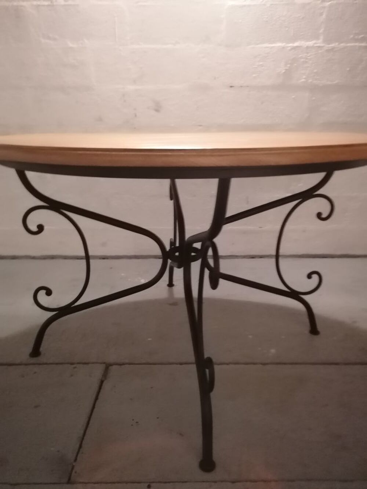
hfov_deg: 51.4
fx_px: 382
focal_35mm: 27
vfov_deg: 65.3
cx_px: 184
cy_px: 244
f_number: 1.8
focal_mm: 4.75
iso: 2000
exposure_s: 1/14.3
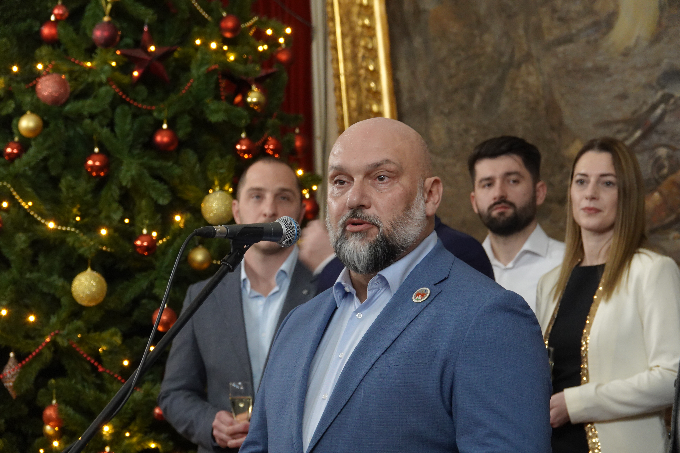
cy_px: 226
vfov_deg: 9.5
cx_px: 340
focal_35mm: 144
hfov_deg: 14.3
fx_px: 2720
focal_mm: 52.82
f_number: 4
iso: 800
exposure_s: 1/20
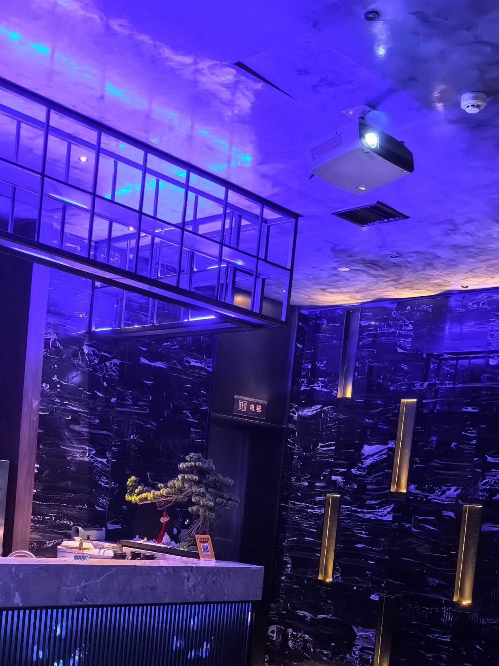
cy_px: 541
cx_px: 198
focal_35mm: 45
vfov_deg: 40.2
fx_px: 865
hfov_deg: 32.1
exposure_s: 1/30
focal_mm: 6.98
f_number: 1.4
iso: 800
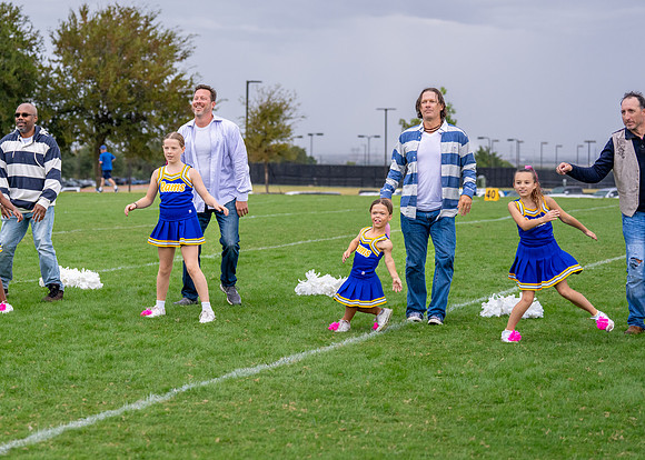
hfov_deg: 20.8
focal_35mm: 96
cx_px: 201
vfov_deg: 15.0
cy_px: 172
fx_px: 1749
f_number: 2.8
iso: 500
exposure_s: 1/1600
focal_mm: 70
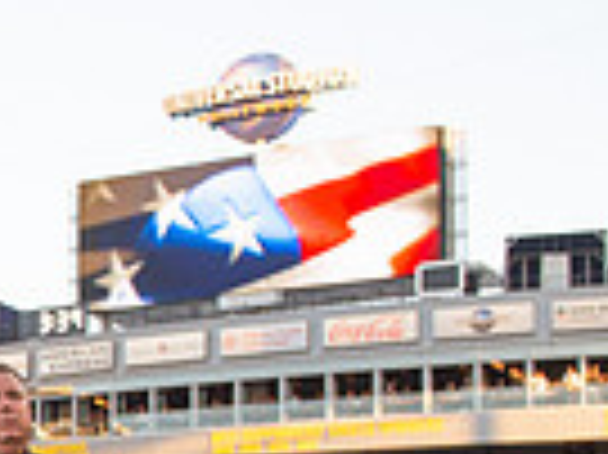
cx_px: -513
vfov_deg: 12.4
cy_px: 578
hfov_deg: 14.7
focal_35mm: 116
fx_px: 2036
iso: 160
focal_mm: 28
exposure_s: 1/250
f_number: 4.5
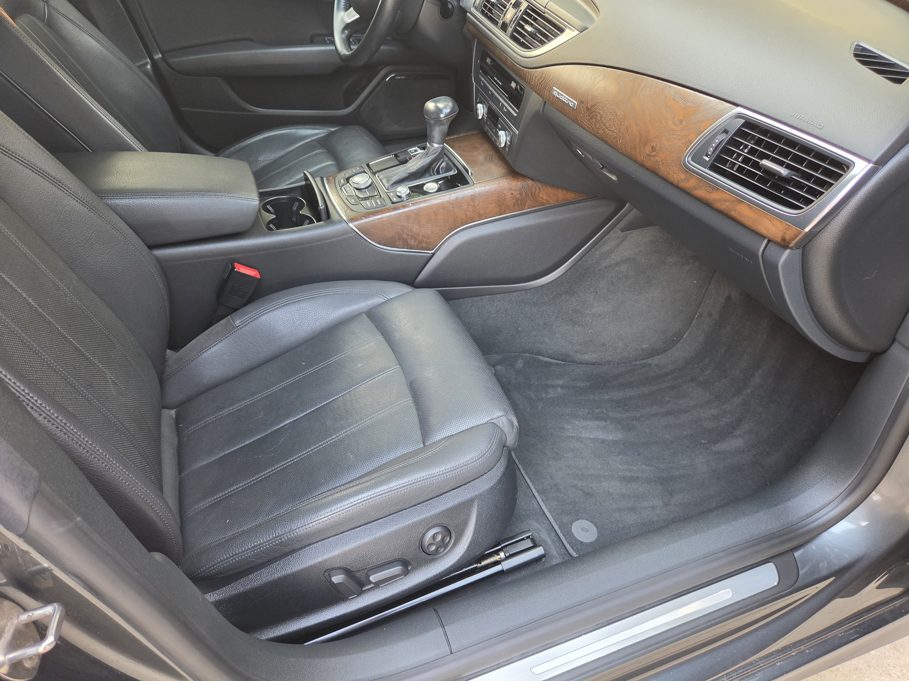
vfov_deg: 58.9
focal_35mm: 23
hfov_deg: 73.9
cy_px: 340
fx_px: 604
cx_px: 454
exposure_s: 1/120
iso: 400
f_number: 1.8
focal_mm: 5.4
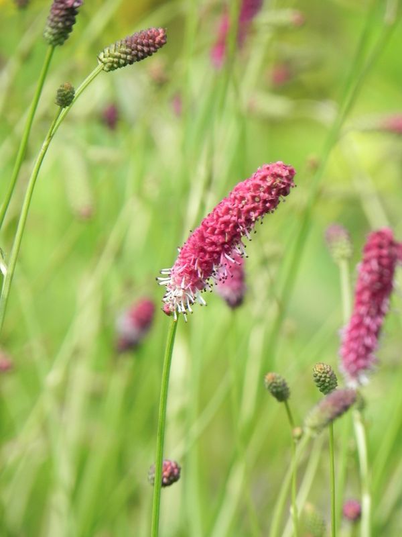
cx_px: 201
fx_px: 7448
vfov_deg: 4.1
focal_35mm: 481
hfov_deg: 3.1
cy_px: 268
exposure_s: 1/400
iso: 160
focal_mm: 85.6
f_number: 5
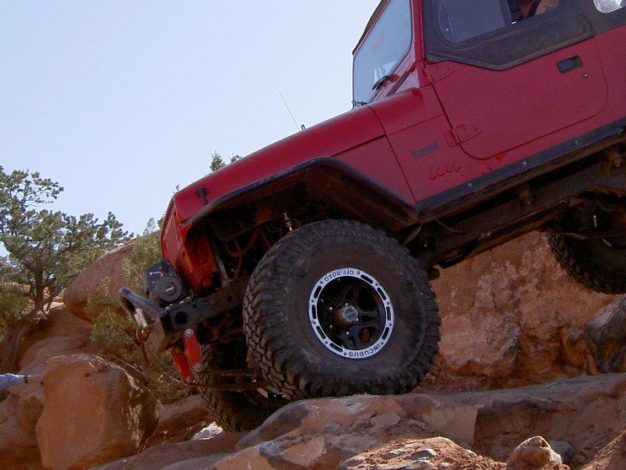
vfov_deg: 21.6
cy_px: 172
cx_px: 356
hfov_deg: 28.5
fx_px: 1230
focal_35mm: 68
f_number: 4.7
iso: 100
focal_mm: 8
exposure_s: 1/500
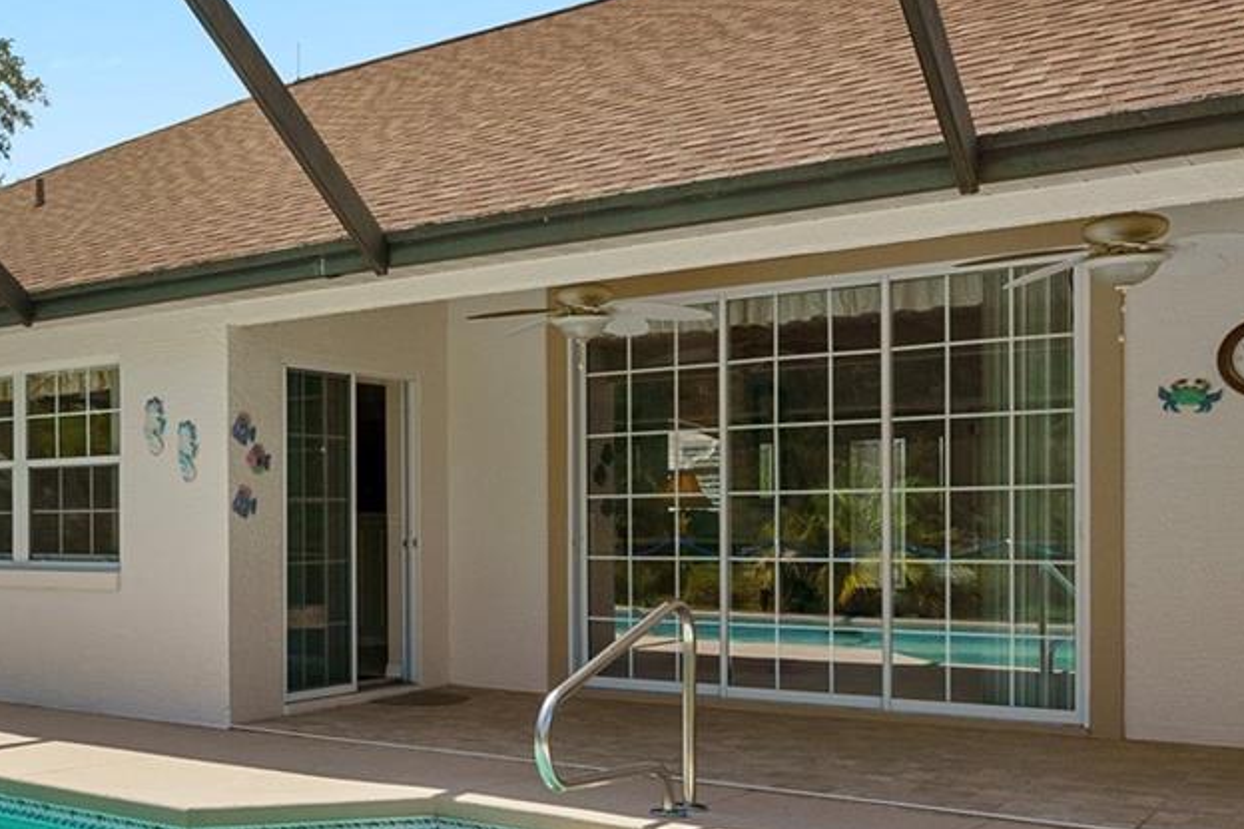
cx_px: 10
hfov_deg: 41.5
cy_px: 540
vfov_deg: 32.4
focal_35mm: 41
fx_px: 1417
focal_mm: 16
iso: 400
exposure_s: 1/200
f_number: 8
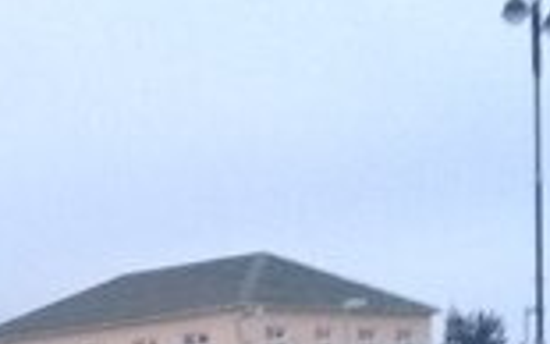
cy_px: 787
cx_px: 138
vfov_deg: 10.8
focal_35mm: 105
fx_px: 1574
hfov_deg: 19.7
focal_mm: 3.3
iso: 320
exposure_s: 1/17
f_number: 2.2
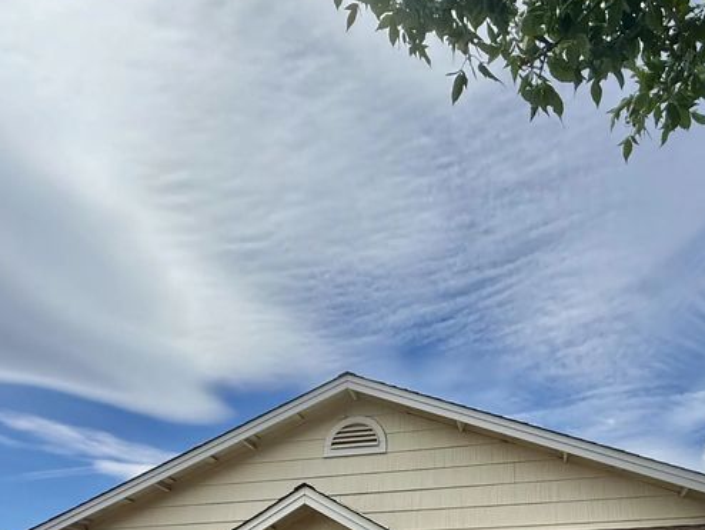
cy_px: 483
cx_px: 422
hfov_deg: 61.1
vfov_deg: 43.8
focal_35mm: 29
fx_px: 591
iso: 50
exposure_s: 1/3460
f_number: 2.2
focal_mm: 2.22
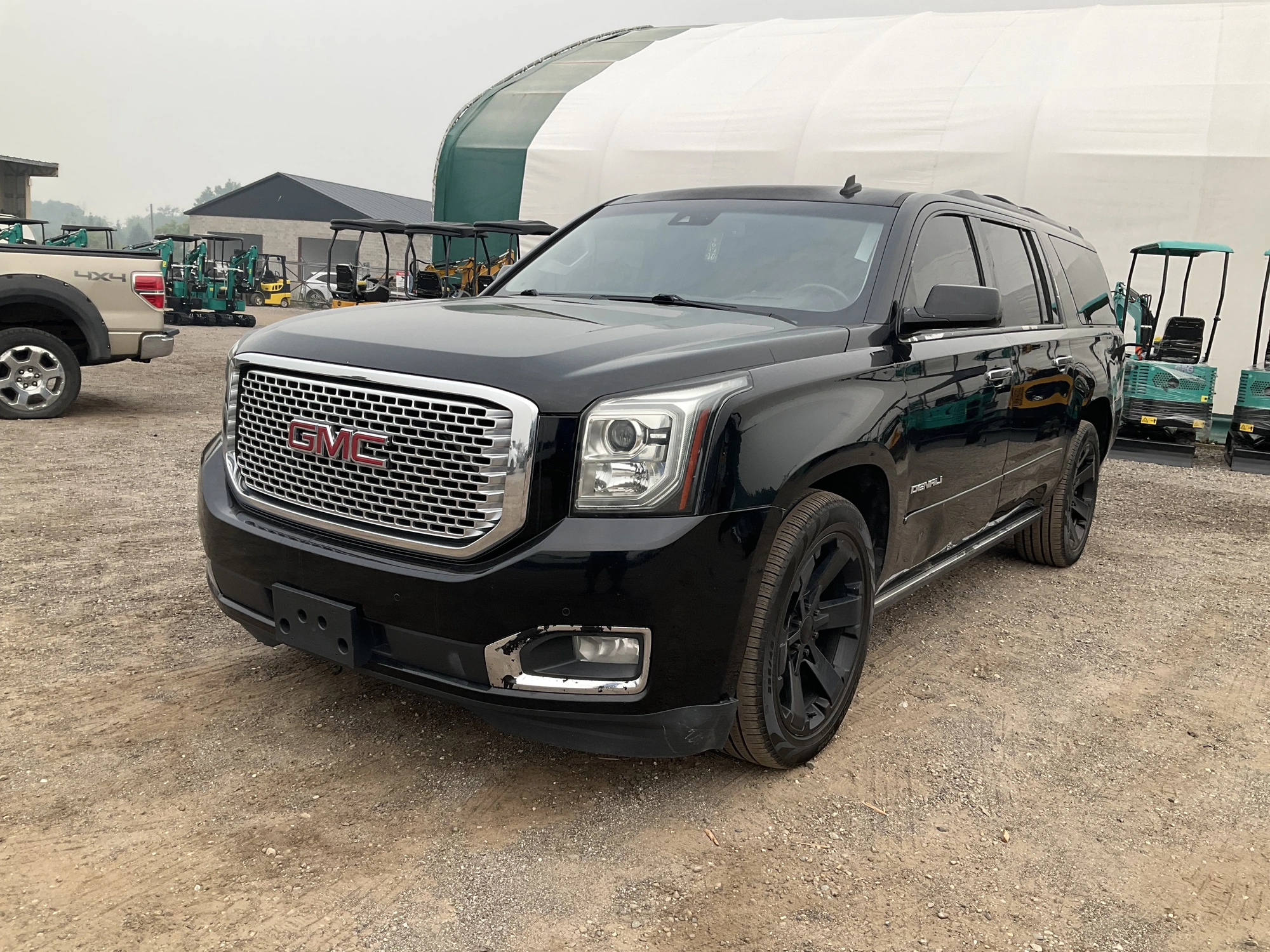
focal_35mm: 29
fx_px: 1064
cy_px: 476
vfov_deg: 48.2
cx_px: 635
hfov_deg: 61.7
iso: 25
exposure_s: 1/792
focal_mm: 3
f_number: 1.8
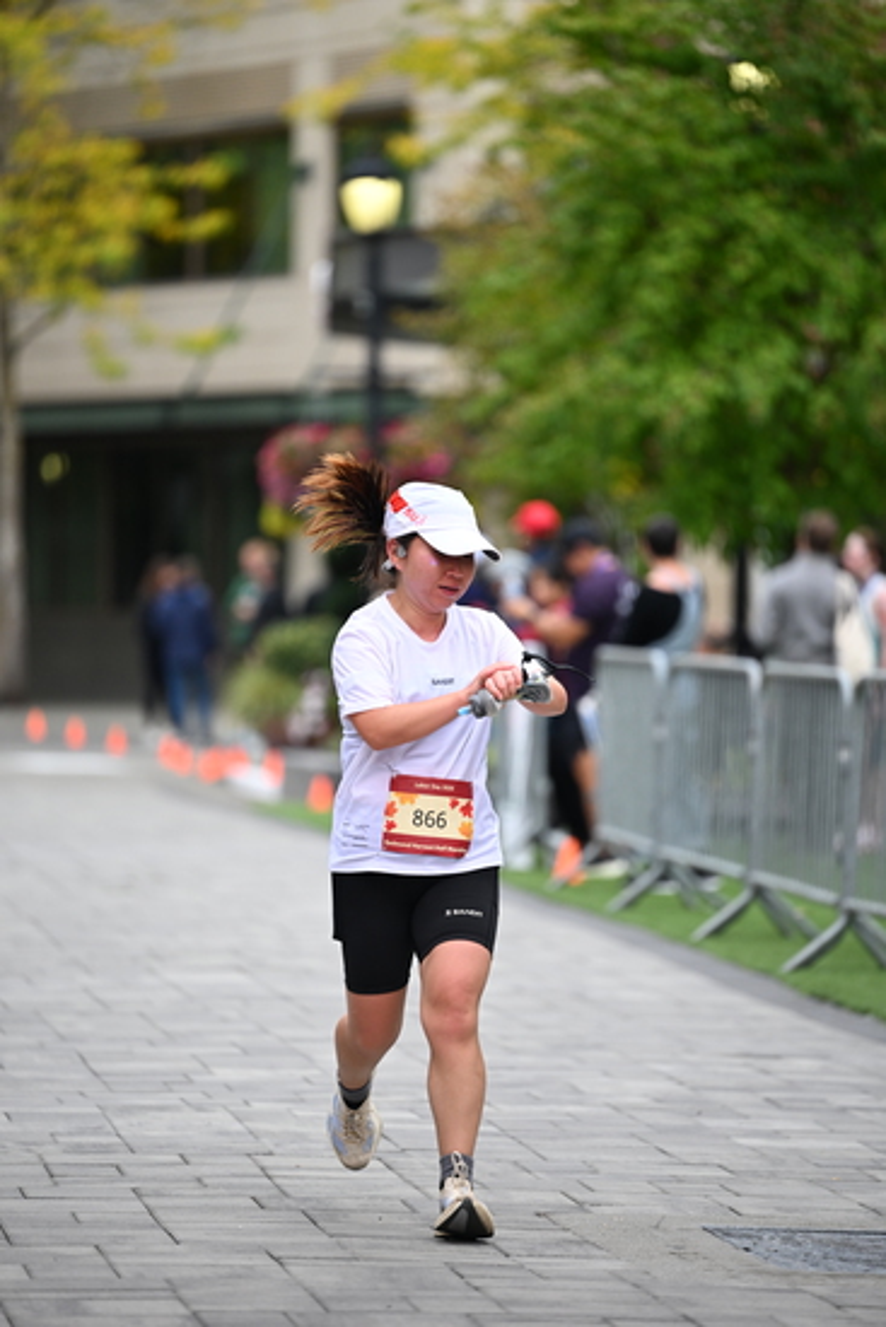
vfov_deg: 10.8
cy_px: 664
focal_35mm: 190
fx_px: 7009
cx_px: 443
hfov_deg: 7.2
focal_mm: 190
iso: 640
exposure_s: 1/2000
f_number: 2.8
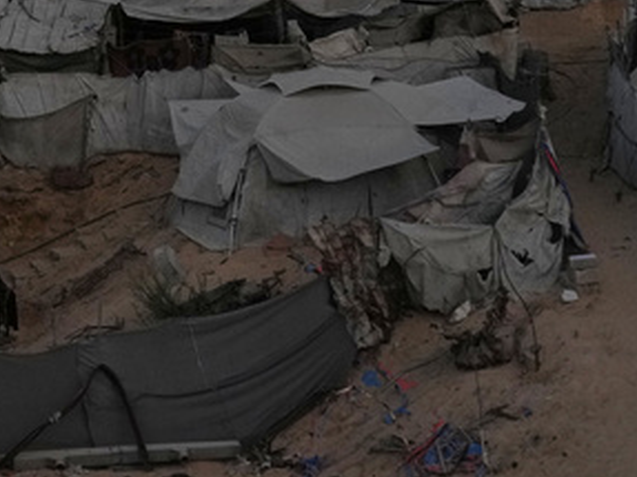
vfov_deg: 6.8
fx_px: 3973
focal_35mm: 216
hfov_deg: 9.0
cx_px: -211
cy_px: -257
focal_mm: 63
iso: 1250
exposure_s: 1/2500
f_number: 5
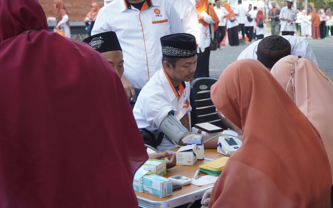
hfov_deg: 38.2
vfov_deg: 24.4
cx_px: 169
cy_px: 100
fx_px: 481
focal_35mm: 53
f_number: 4
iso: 100
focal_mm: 34
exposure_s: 1/100
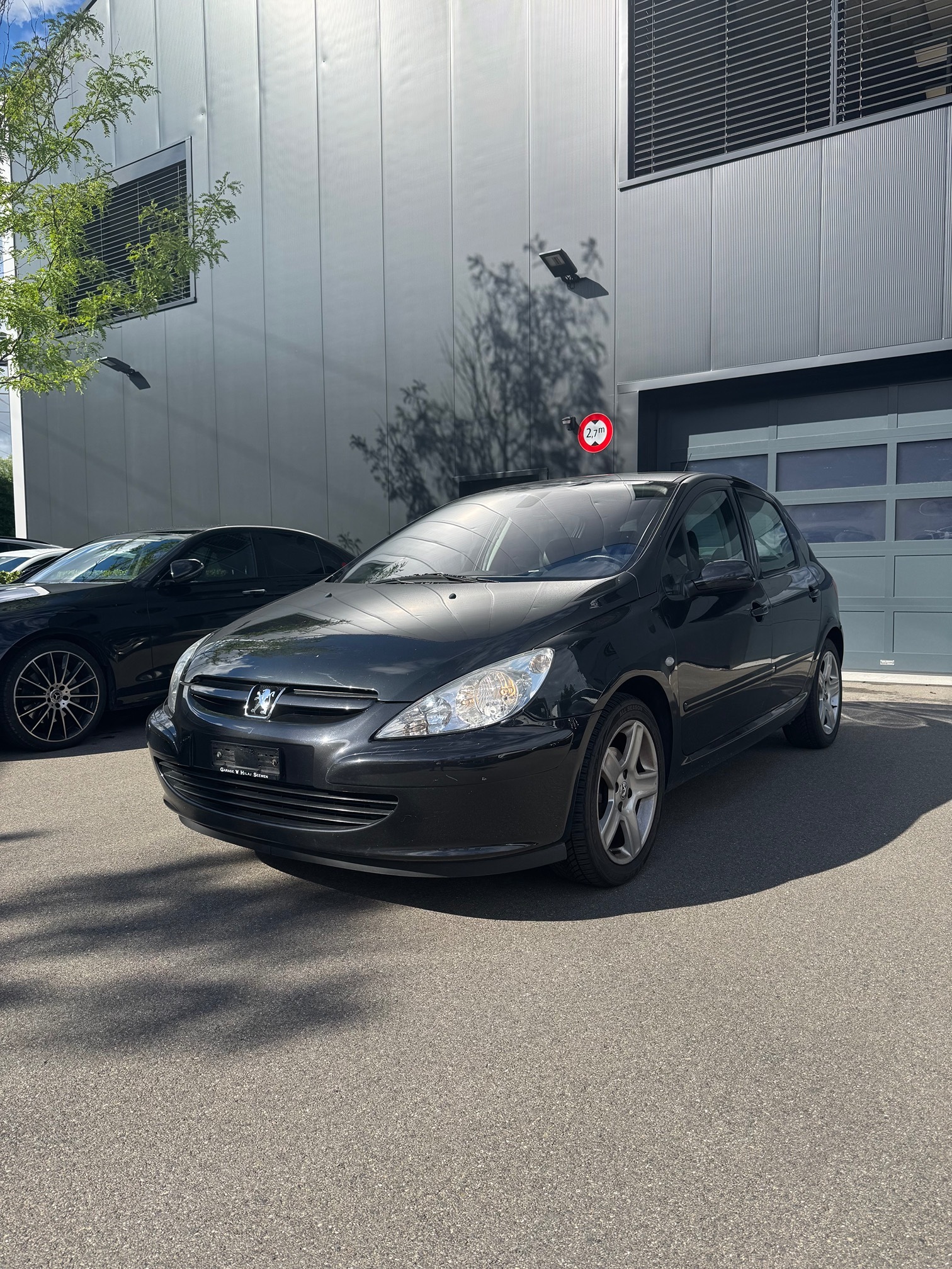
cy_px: 634
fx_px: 880
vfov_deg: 71.6
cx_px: 476
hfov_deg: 56.8
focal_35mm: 24
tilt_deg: -3.7
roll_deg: +1.5
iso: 80
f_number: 1.78
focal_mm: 6.76
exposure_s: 1/3096
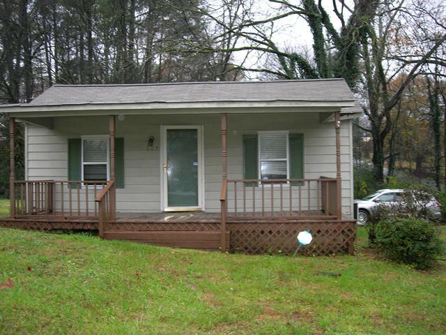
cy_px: 168
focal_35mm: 38
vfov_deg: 37.7
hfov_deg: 49.0
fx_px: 490
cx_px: 223
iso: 64
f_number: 2.8
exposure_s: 1/30
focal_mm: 7.8
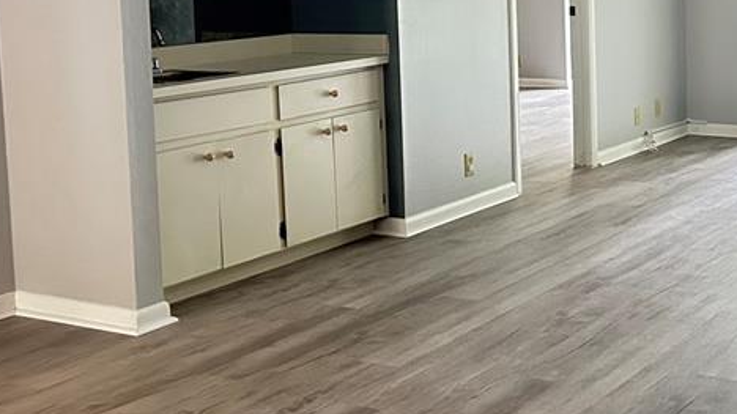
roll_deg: +1.5
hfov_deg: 32.3
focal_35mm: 62
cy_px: 30
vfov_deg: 19.0
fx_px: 1211
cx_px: 657
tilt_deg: -5.0
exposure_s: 1/60
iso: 500
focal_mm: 5.7
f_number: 1.5
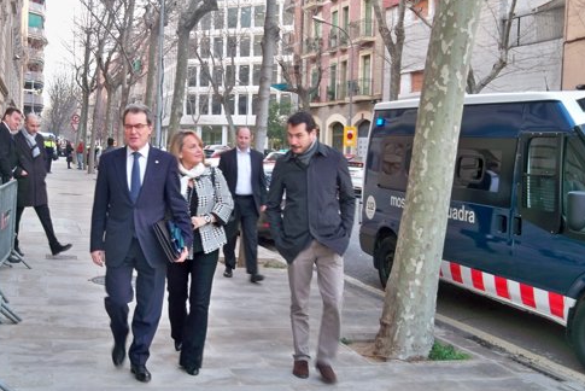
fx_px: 780
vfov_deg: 28.0
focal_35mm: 48
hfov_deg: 40.7
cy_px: 239
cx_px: 203
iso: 64
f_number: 3.5
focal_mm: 6.2
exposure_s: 1/30
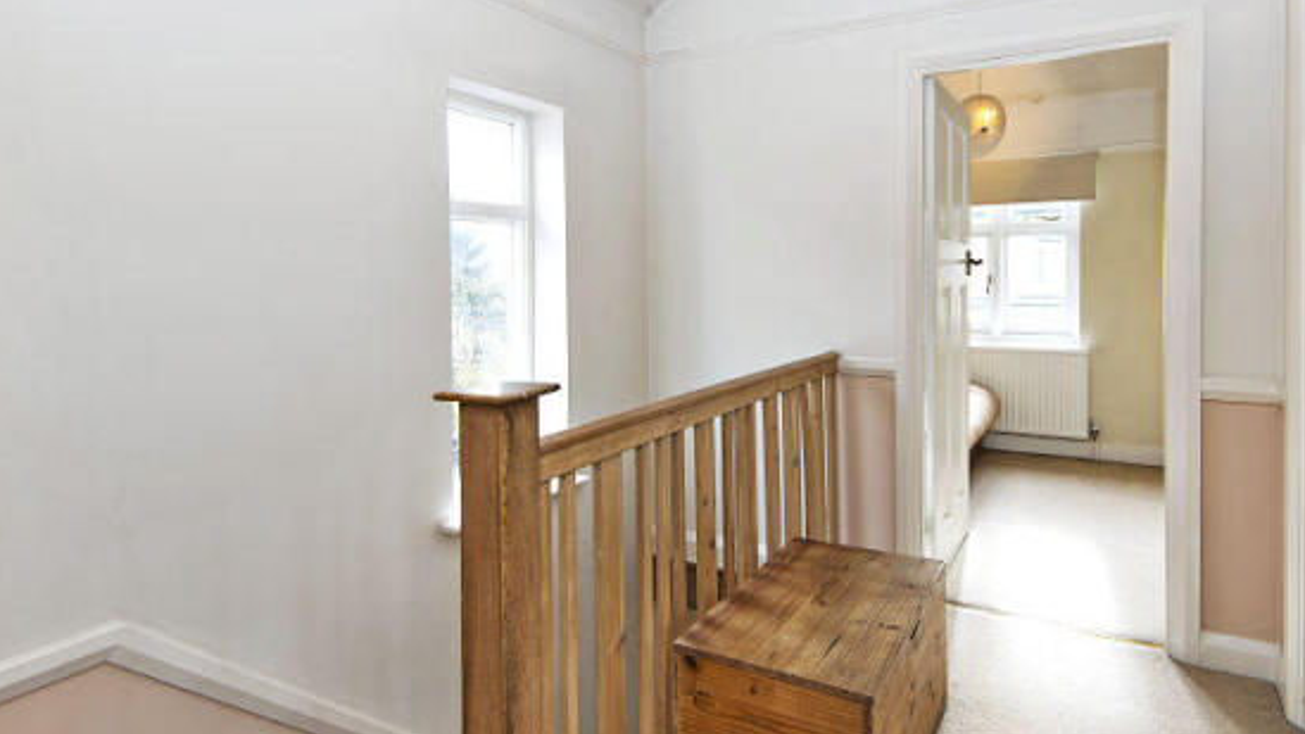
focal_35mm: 20
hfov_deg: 86.2
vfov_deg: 55.8
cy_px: 341
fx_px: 692
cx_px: 733
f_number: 5
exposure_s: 1/40
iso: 250
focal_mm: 16
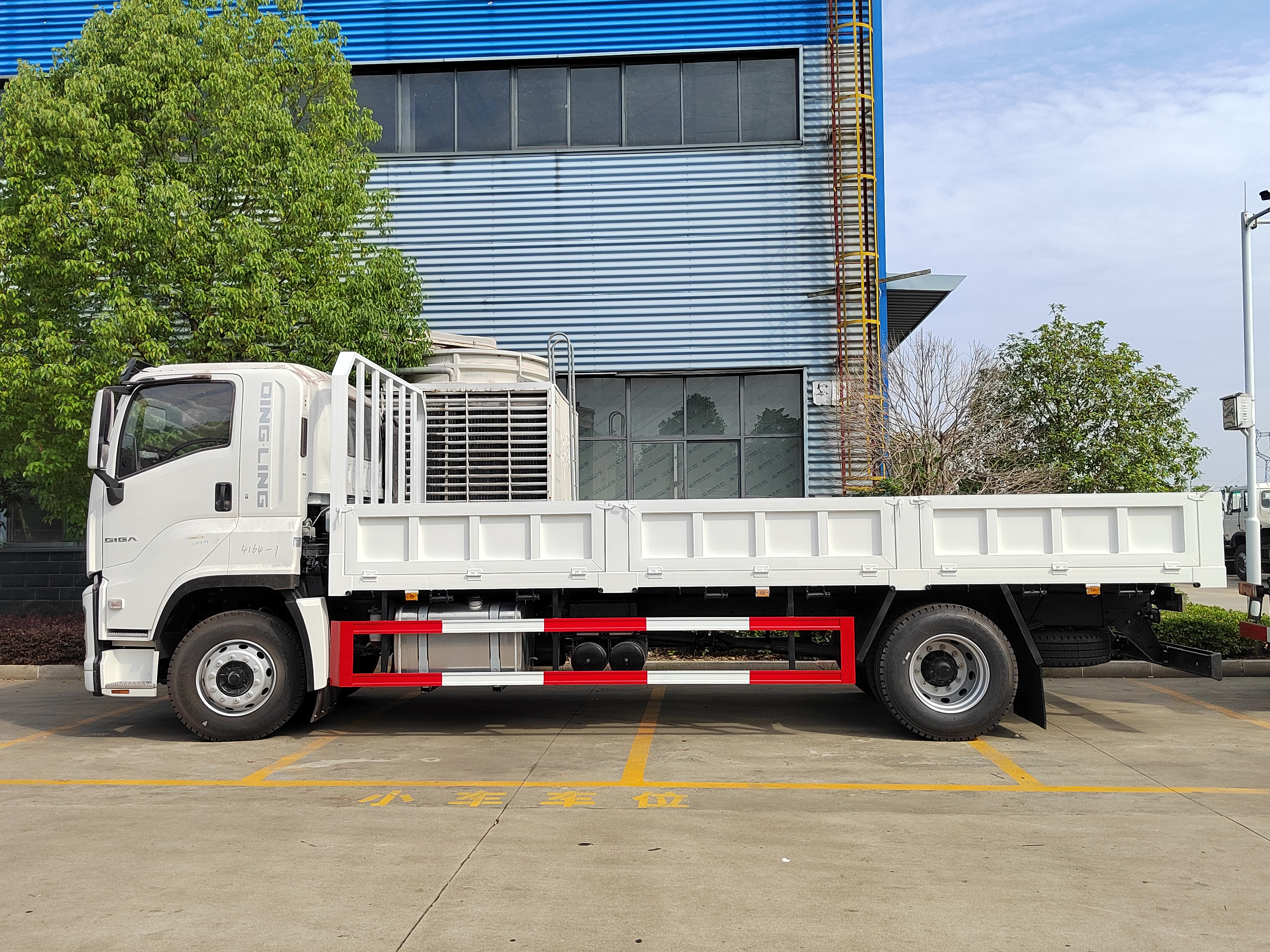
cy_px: 476
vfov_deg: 51.4
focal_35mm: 27
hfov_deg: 65.3
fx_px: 991
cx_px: 635
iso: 378
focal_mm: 5.52
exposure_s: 1/2000
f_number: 1.9
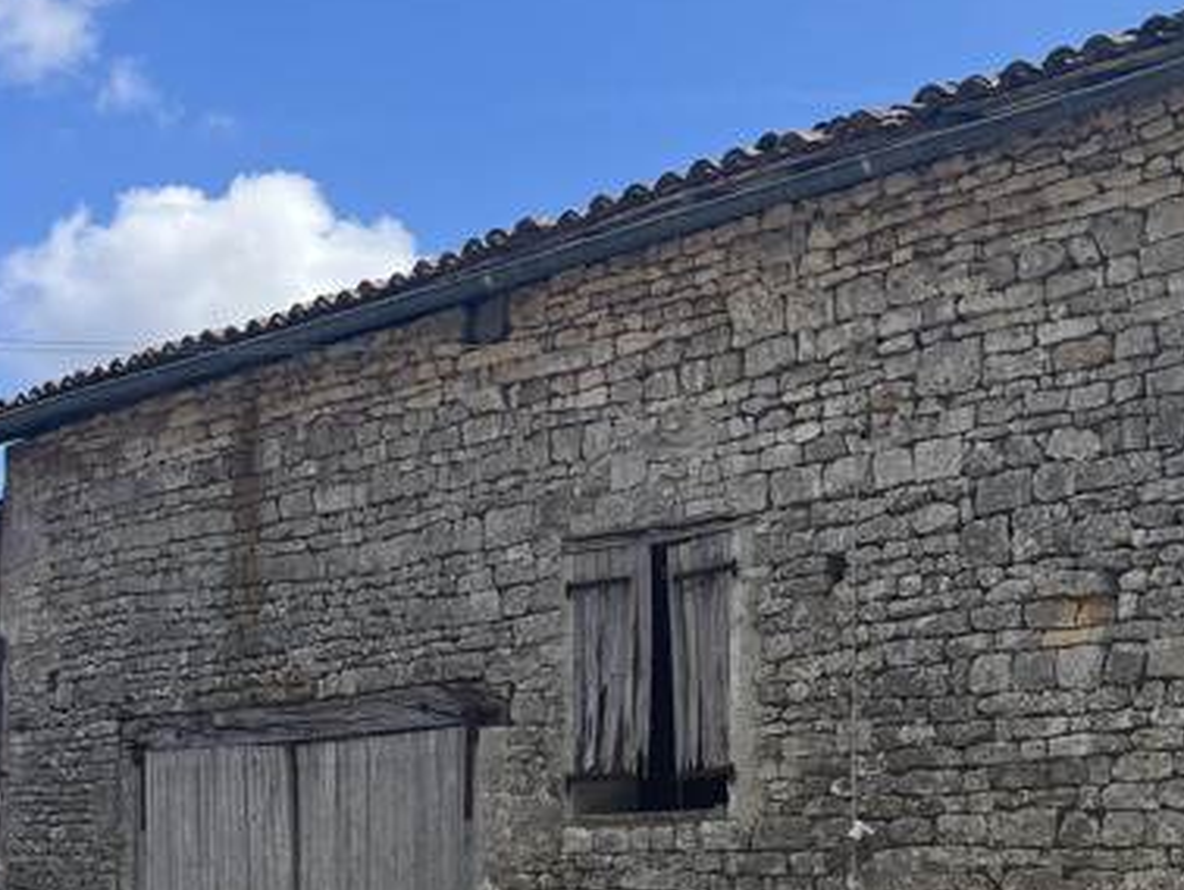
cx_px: 661
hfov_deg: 34.9
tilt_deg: +2.8
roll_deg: +0.5
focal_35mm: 55
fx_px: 1882
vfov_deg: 25.7
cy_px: 818
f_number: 1.6
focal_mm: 5.1
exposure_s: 1/2101
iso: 50
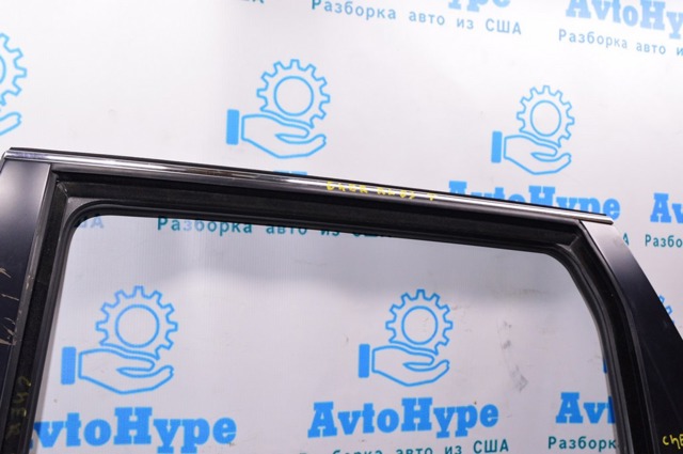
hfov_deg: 51.3
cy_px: 227
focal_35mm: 38
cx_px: 342
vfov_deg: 35.4
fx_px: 711
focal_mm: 25
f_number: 8
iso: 1600
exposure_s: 1/160
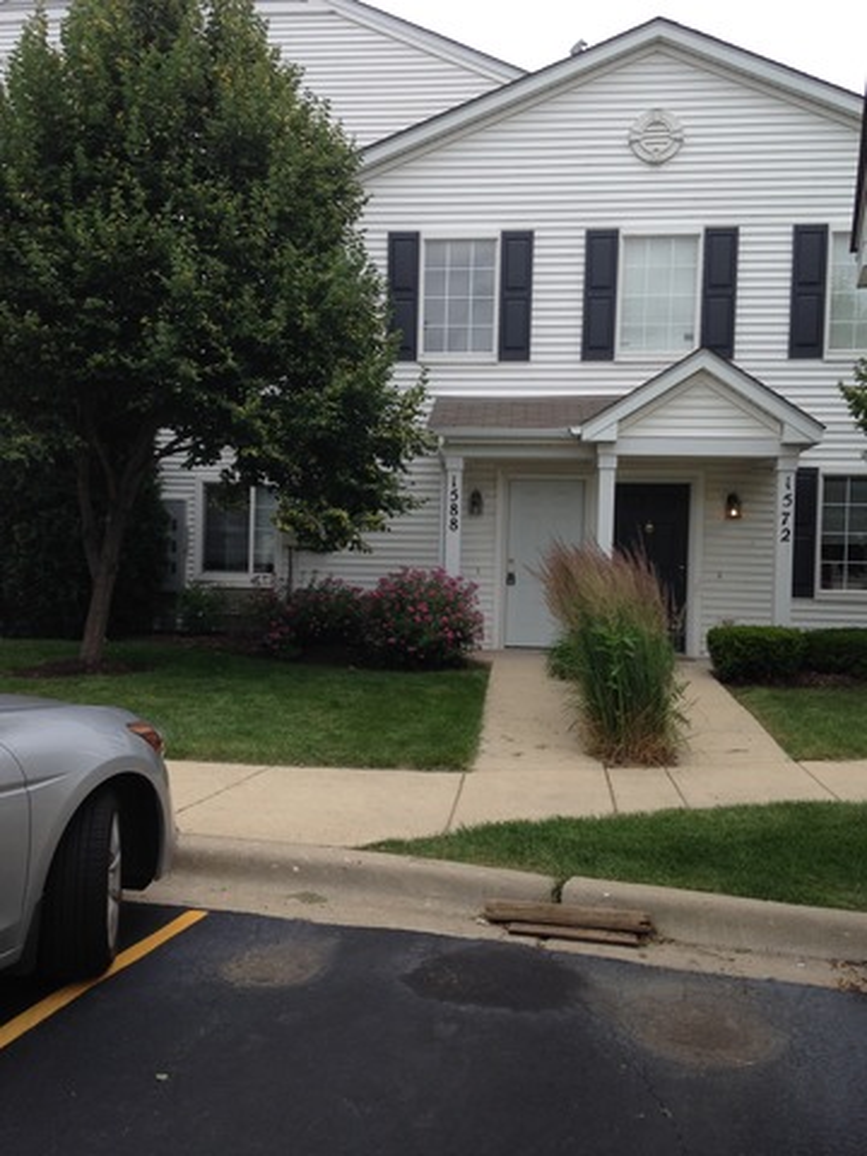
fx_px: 1102
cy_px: 578
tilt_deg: -1.0
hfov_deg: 42.9
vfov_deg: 55.4
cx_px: 434
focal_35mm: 33
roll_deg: -0.1
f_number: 2.4
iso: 50
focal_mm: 4.12
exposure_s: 1/1178
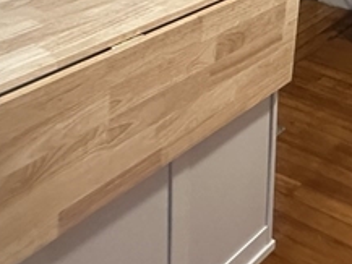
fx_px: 672
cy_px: -94
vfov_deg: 20.1
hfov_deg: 29.1
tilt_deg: -12.2
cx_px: 248
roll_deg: -2.3
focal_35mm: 66
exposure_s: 1/60
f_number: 2.2
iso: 400
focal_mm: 2.22
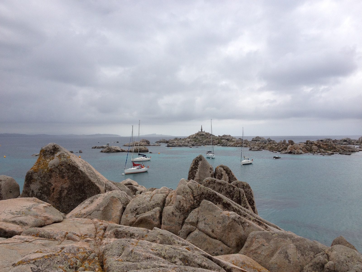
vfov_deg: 40.7
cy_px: 136
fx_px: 366
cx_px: 181
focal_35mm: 35
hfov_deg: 52.6
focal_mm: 4.28
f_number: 2.4
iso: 64
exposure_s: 1/1255
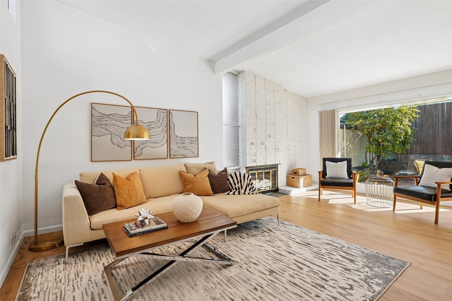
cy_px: 150
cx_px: 226
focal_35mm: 17
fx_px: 213
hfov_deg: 93.5
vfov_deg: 70.6
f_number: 4.5
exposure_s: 1/80
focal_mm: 11.3
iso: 100
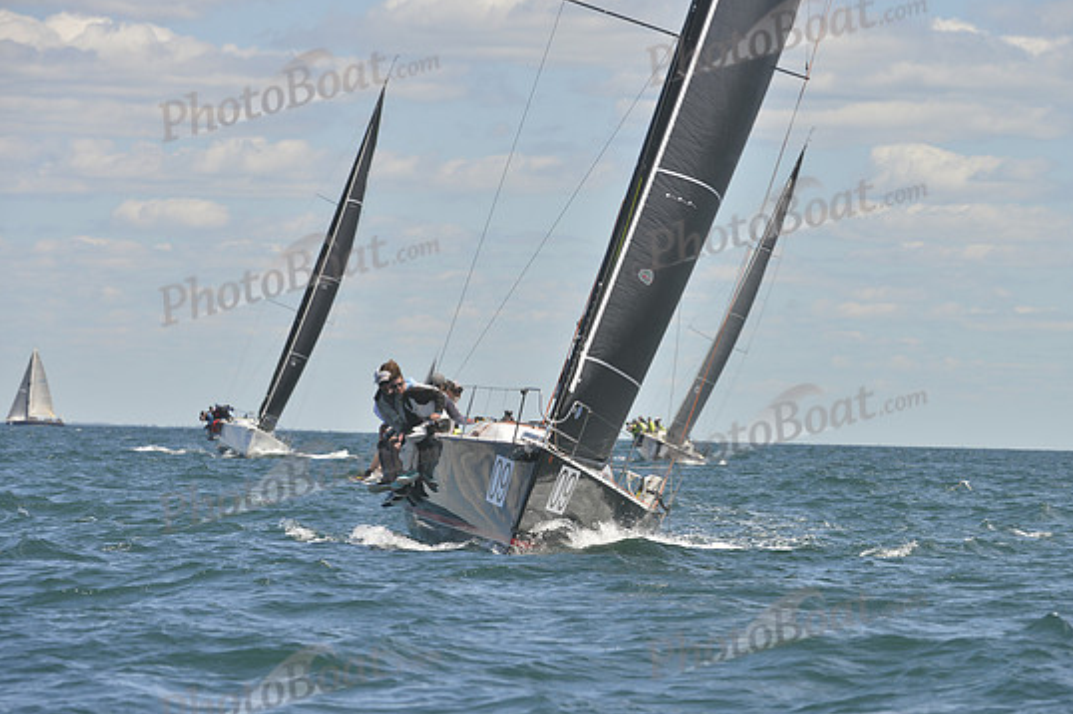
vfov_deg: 5.3
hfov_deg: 8.0
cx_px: 544
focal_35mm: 259
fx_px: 7715
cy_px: 350
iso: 280
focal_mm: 240
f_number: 9
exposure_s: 1/800
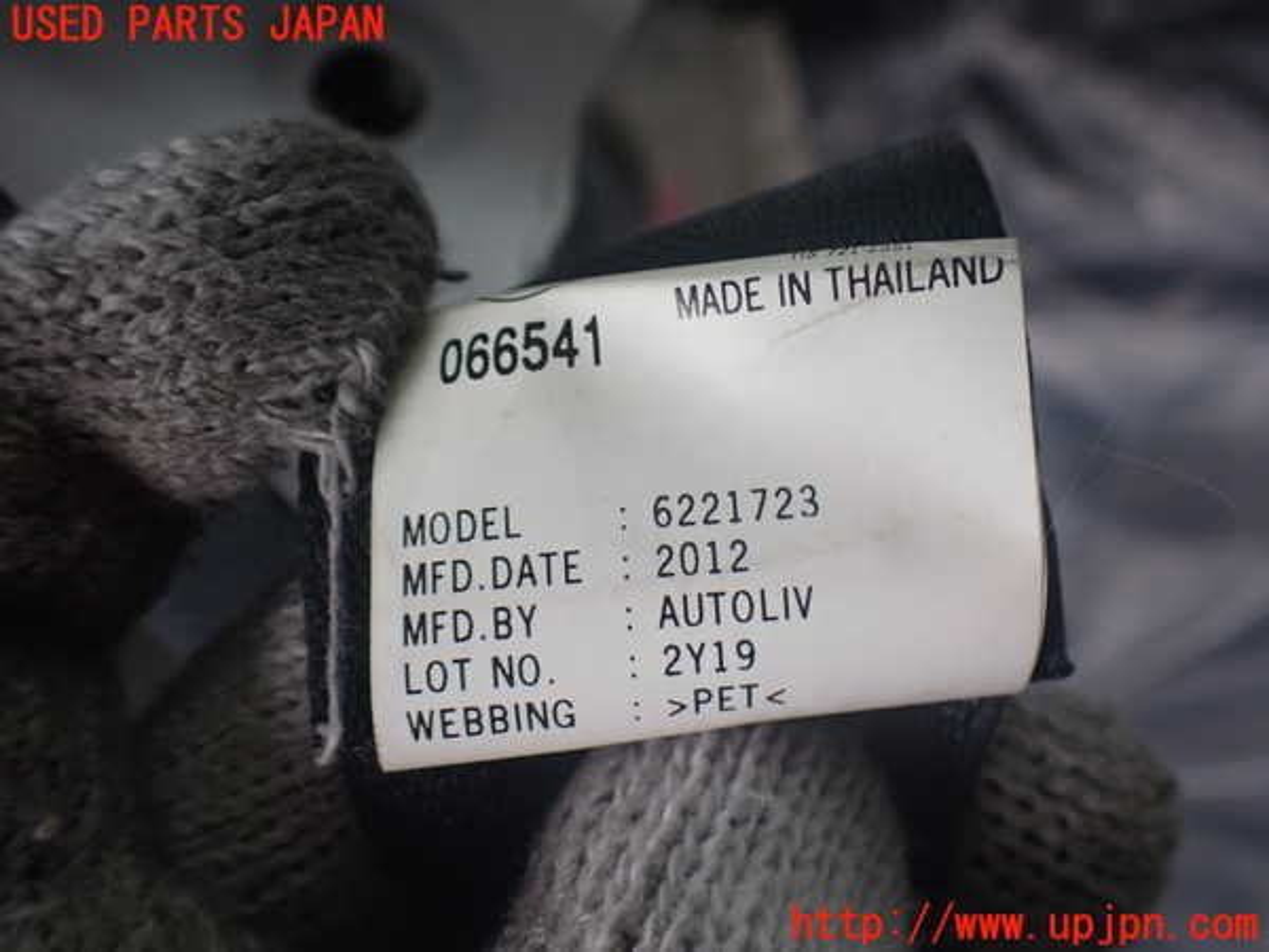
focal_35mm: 30
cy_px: 476
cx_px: 634
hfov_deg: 60.0
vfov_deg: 46.8
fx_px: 1100
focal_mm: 5.4
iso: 250
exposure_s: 1/125
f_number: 2.3
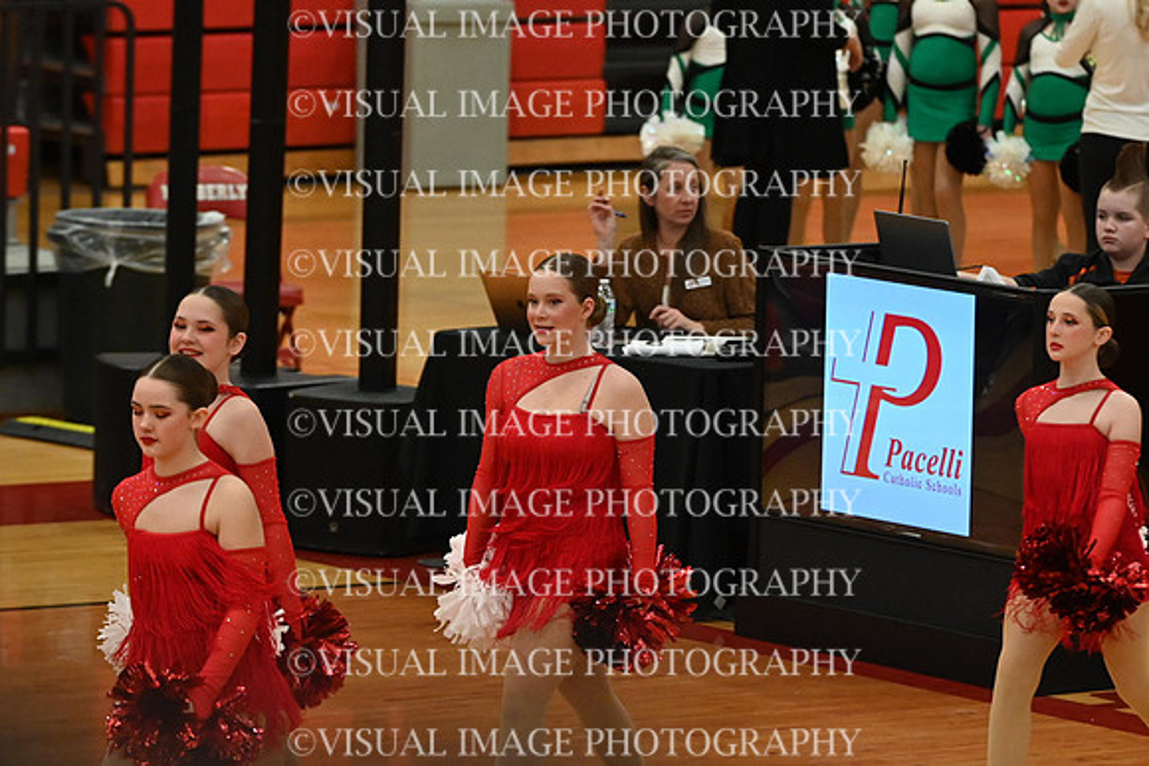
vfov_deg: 4.6
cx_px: 574
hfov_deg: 6.9
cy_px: 383
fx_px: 9577
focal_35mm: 300
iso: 6400
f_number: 4
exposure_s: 1/400
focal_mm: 200
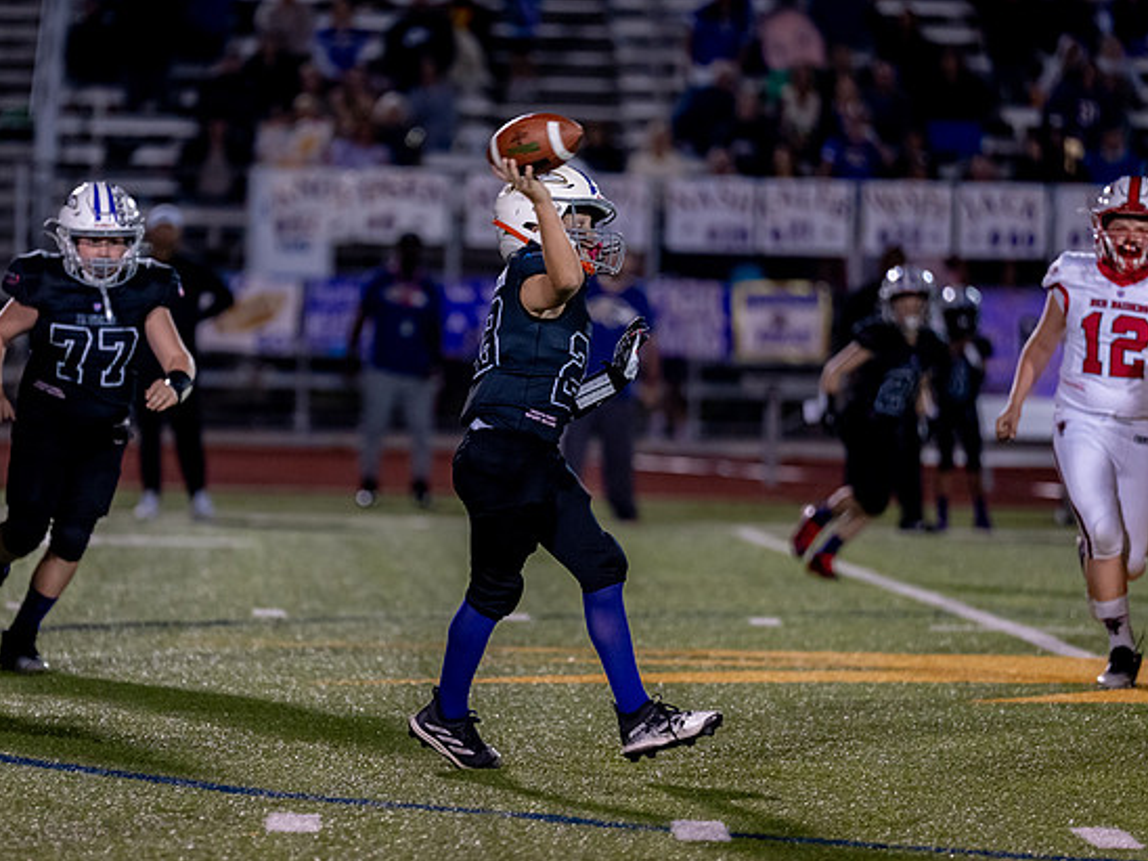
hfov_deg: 7.6
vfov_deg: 5.7
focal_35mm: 262
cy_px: 461
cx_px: 442
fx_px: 8689
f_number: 2.8
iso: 2500
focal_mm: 200
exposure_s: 1/1000
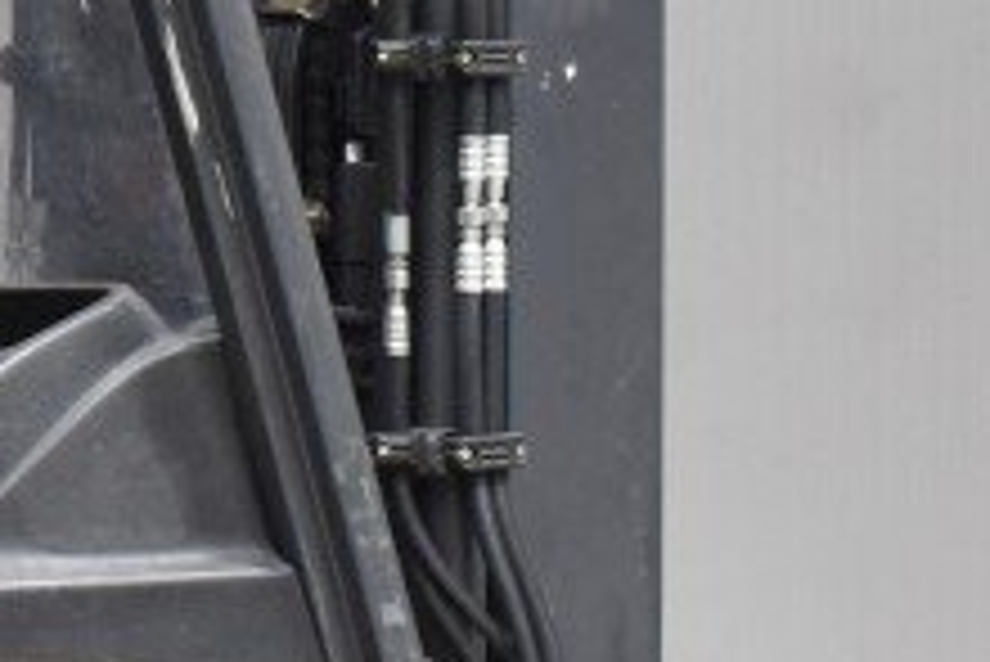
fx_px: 5634
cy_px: 324
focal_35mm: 205
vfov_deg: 6.7
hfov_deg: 9.7
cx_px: -612
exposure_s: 1/30
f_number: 4.5
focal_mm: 25
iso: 1600
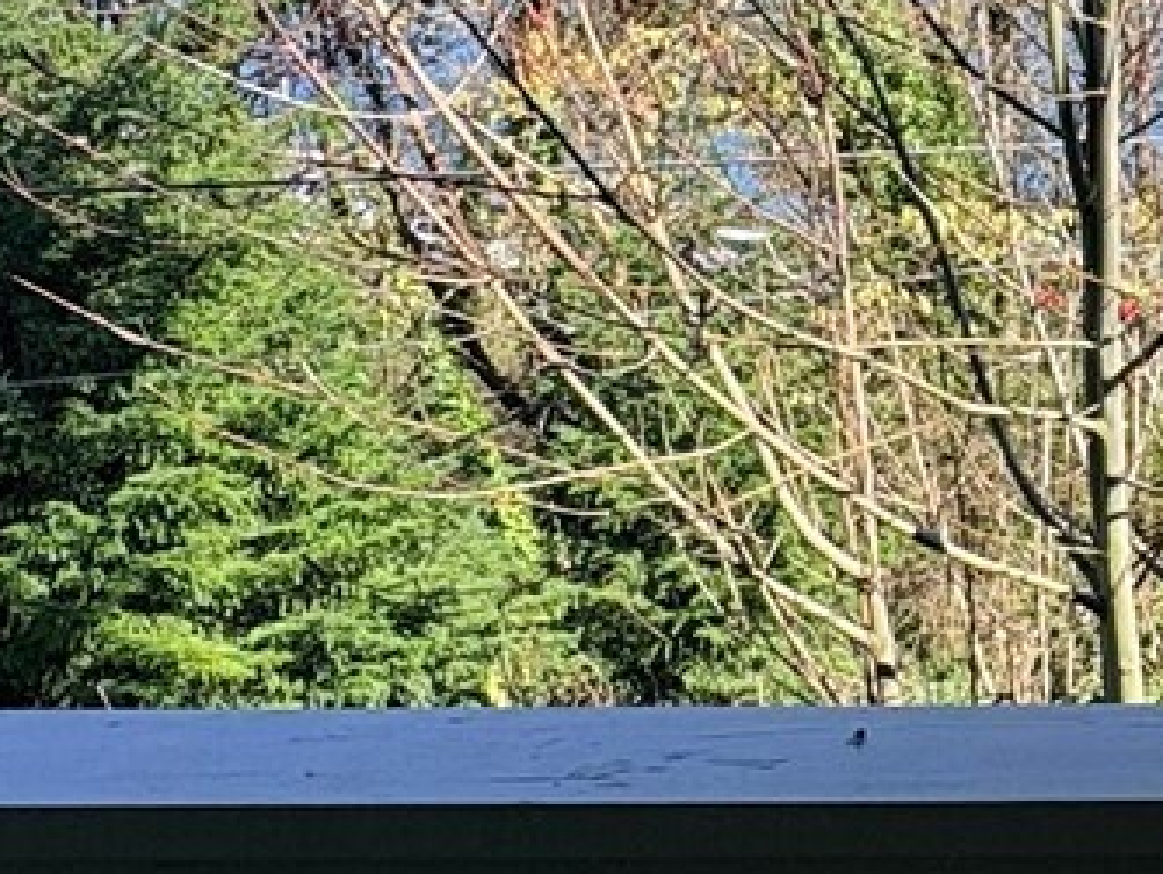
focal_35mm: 67
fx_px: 2253
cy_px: 268
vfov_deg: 21.8
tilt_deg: -8.8
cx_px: 1438
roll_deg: +0.5
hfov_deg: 25.6
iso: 40
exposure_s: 1/700
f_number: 2.2
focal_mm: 2.22
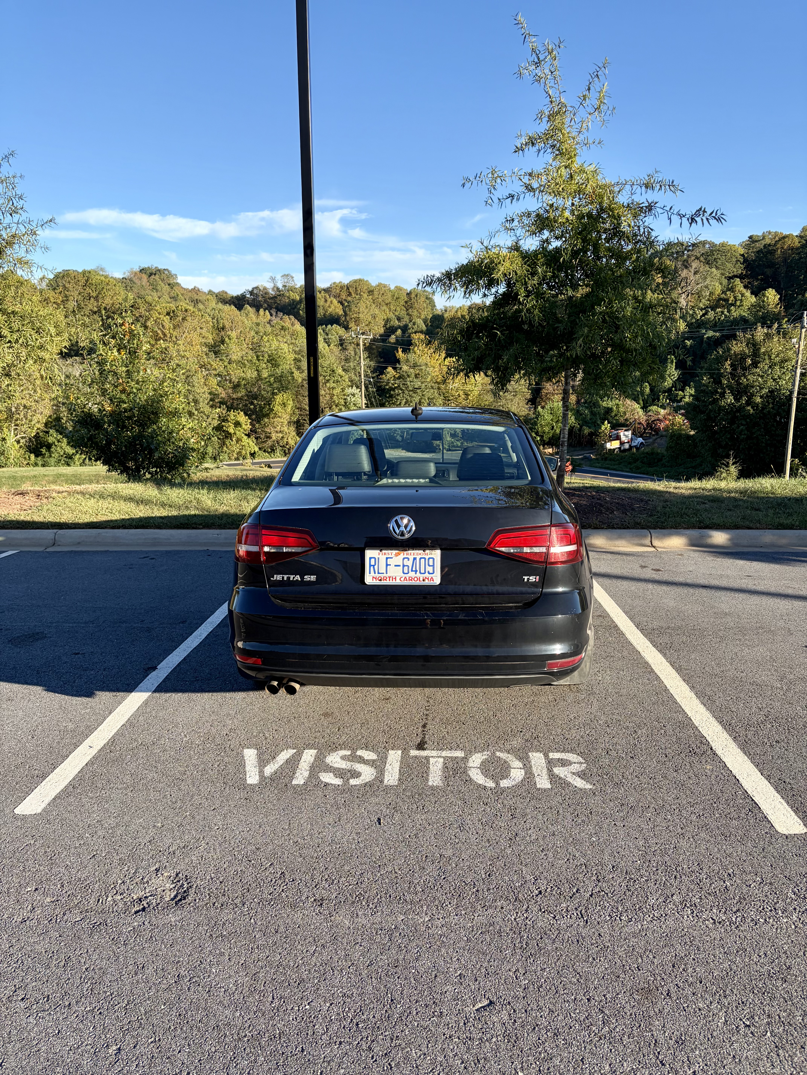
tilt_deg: -13.3
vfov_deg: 67.3
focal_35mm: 26
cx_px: 404
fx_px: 808
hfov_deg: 53.1
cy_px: 538
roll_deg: +0.1
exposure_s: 1/1175
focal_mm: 5.96
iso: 50
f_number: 1.6
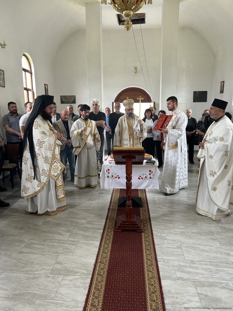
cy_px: 156
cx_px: 116
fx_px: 233
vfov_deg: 67.3
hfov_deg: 53.1
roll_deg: +1.4
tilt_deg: -7.5
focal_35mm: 26
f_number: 1.5
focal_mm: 5.7
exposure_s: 1/121
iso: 80
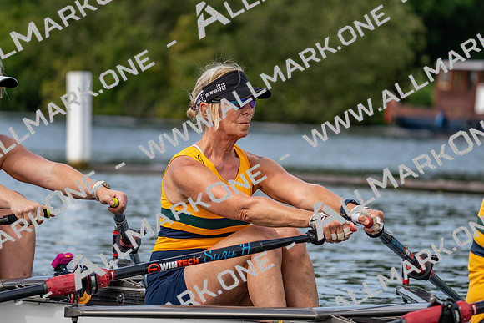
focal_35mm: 236
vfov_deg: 5.8
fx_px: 3173
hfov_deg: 8.7
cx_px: 242
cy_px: 162
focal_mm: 236
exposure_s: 1/1600
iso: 400
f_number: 5.6
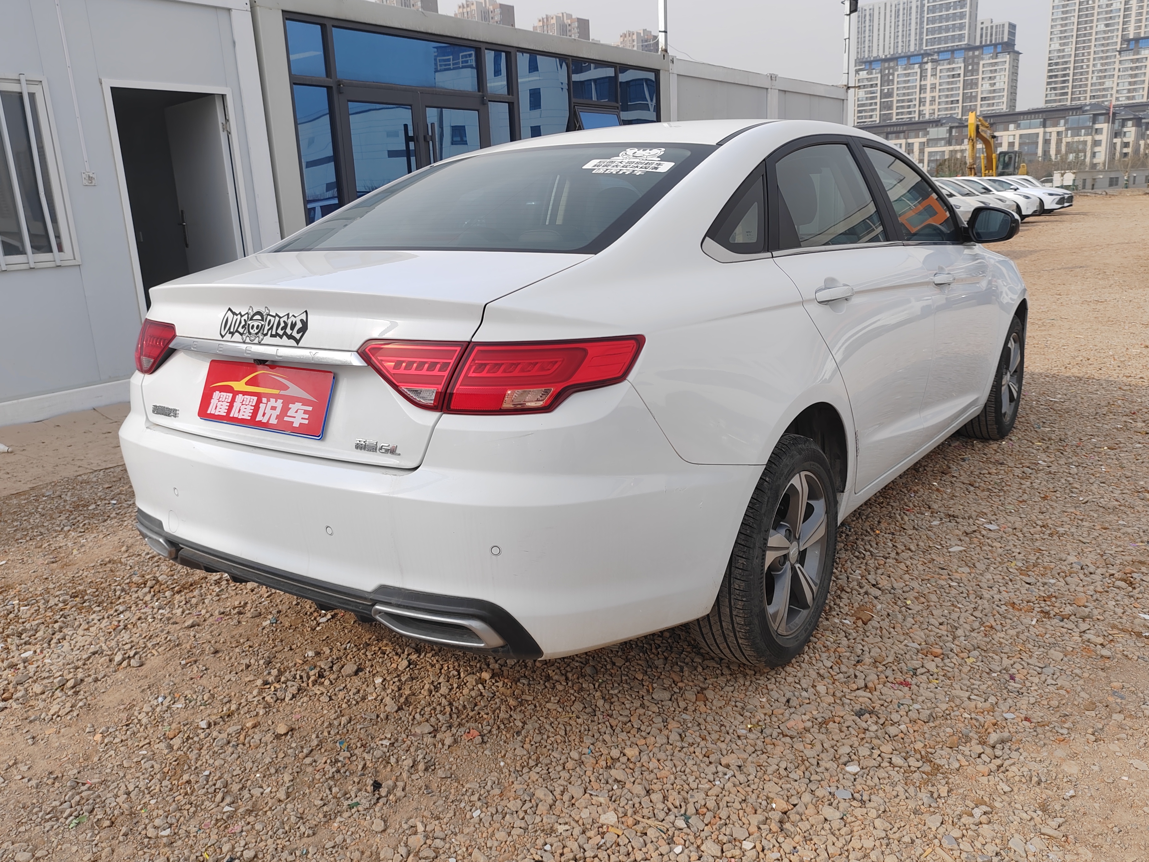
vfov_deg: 48.2
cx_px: 574
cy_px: 431
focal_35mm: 29
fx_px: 963
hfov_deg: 61.7
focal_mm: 6.14
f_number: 1.8
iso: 50
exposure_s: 1/560
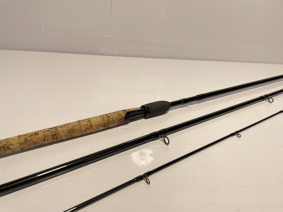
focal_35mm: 26
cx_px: 142
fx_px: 213
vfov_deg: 53.1
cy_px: 106
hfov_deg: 67.3
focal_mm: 4.2
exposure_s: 1/299
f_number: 1.6
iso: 32
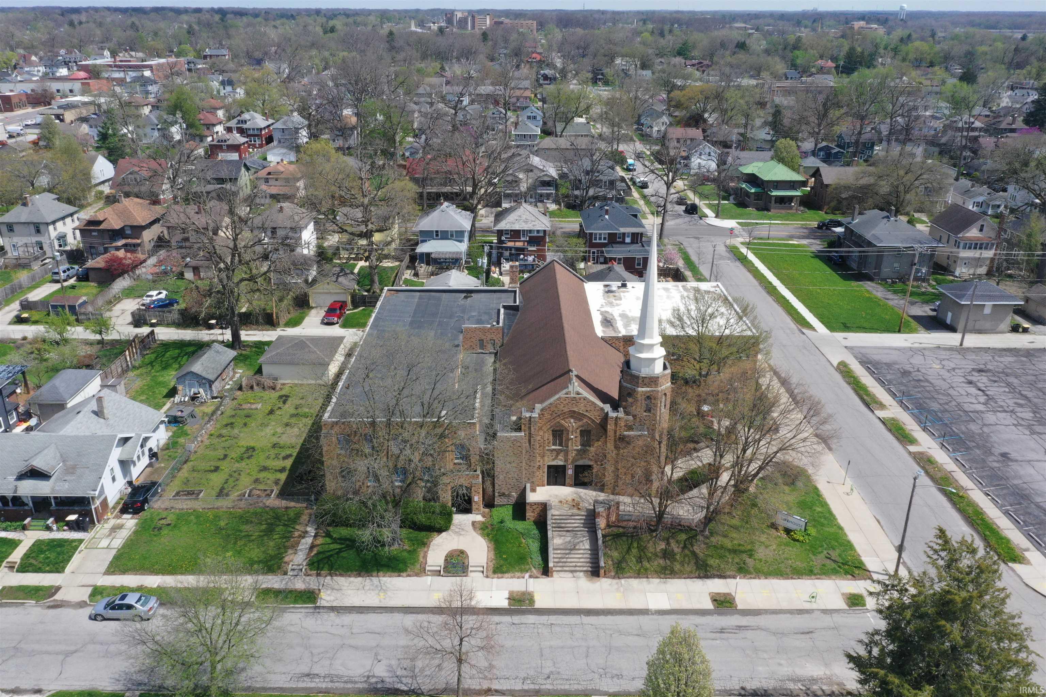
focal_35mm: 28
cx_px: 523
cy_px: 348
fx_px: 813
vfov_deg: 46.4
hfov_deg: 65.5
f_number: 11
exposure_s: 1/30
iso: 200
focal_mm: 10.26
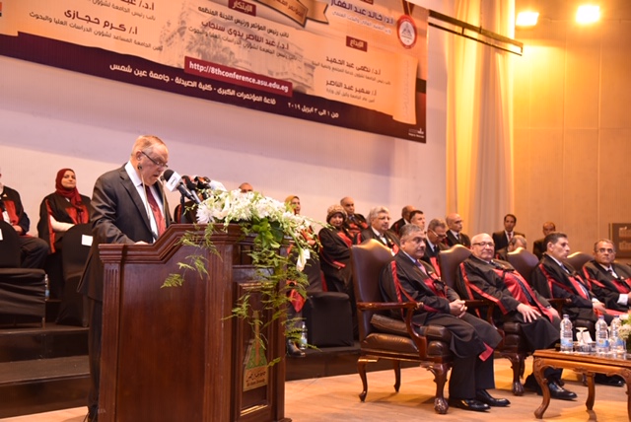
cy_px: 211
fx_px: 807
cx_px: 316
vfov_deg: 29.3
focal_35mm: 46
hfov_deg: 42.7
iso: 1400
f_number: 4
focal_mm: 46
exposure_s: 1/60
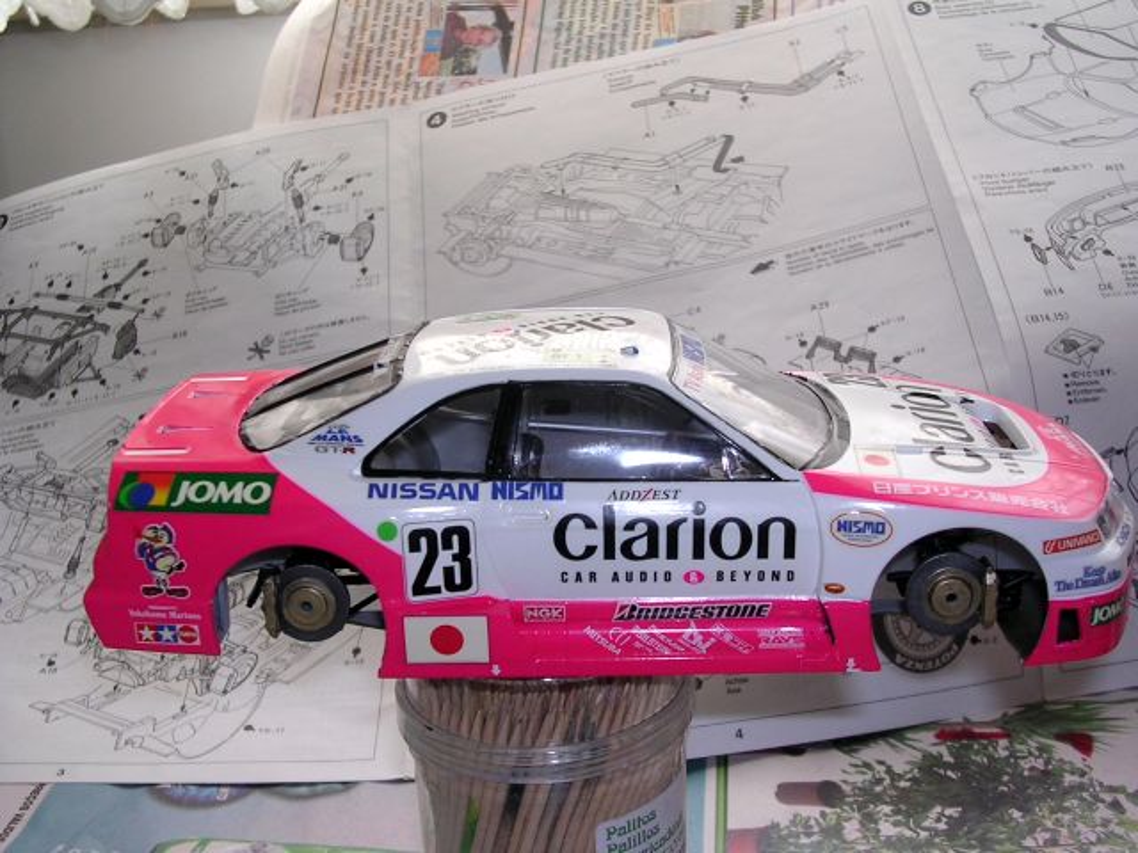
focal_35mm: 43
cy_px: 426
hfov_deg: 43.9
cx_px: 569
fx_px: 1414
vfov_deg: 33.6
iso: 100
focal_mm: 6.6
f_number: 3
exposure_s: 1/30
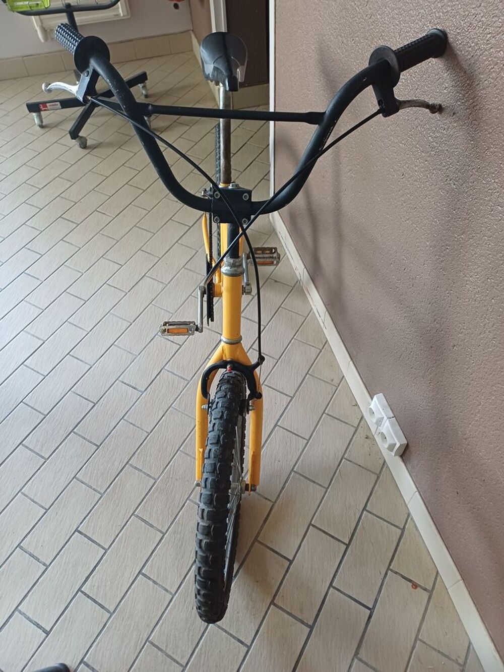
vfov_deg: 69.4
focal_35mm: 25
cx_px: 252
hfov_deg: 54.9
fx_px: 485
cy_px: 336
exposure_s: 1/50
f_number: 1.8
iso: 320
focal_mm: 4.65
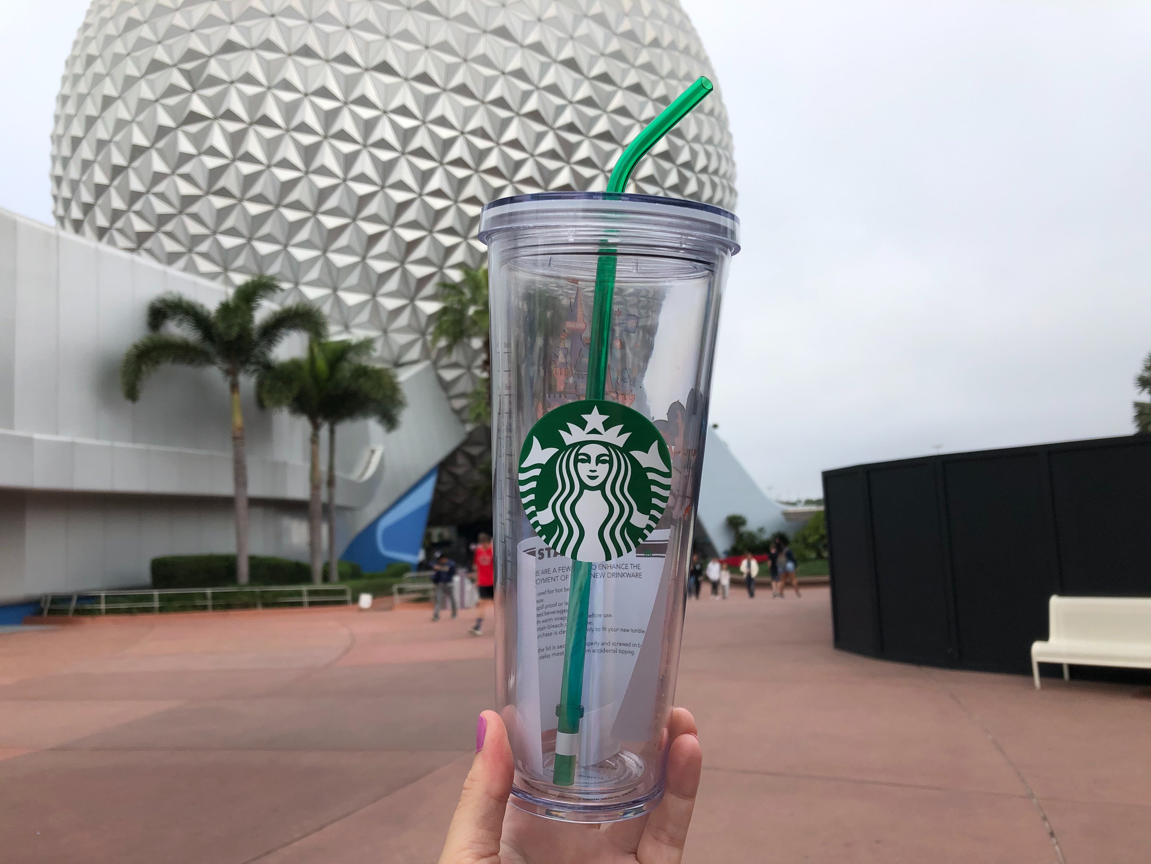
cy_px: 432
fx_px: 931
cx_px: 576
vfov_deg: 49.7
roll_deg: +2.2
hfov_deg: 63.4
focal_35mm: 28
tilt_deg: +5.7
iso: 20
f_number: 1.8
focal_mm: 3.99
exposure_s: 1/1043
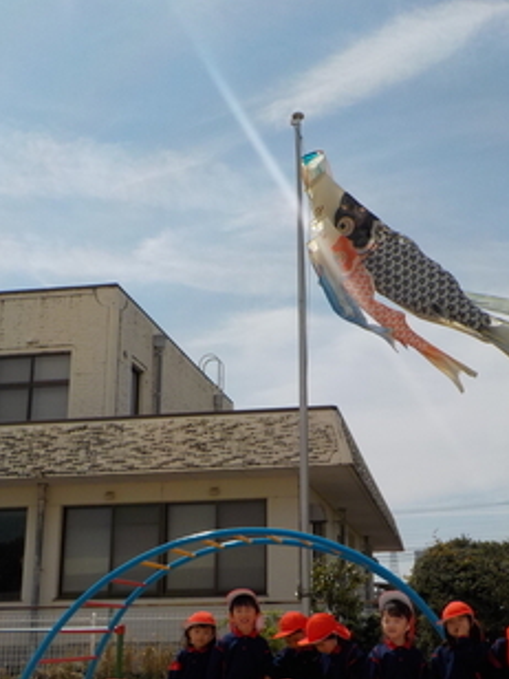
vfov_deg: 47.4
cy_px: 430
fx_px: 765
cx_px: 317
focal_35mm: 39
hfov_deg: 36.6
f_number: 6.6
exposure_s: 1/800
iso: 125
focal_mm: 4.1
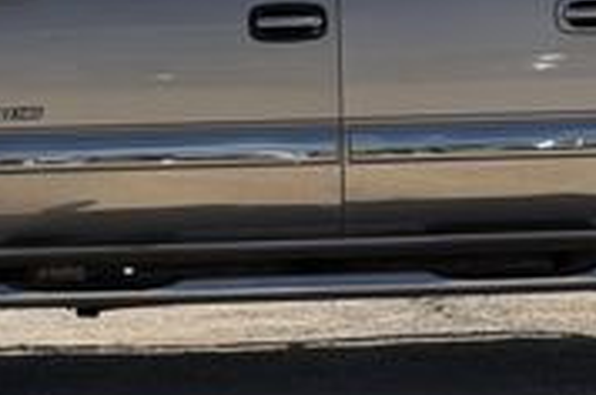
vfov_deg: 7.6
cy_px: 17
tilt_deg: -4.2
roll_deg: -0.4
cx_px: 398
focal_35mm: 180
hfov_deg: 11.4
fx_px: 2975
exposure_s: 1/9901
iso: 64
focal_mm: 6.76
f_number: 1.78
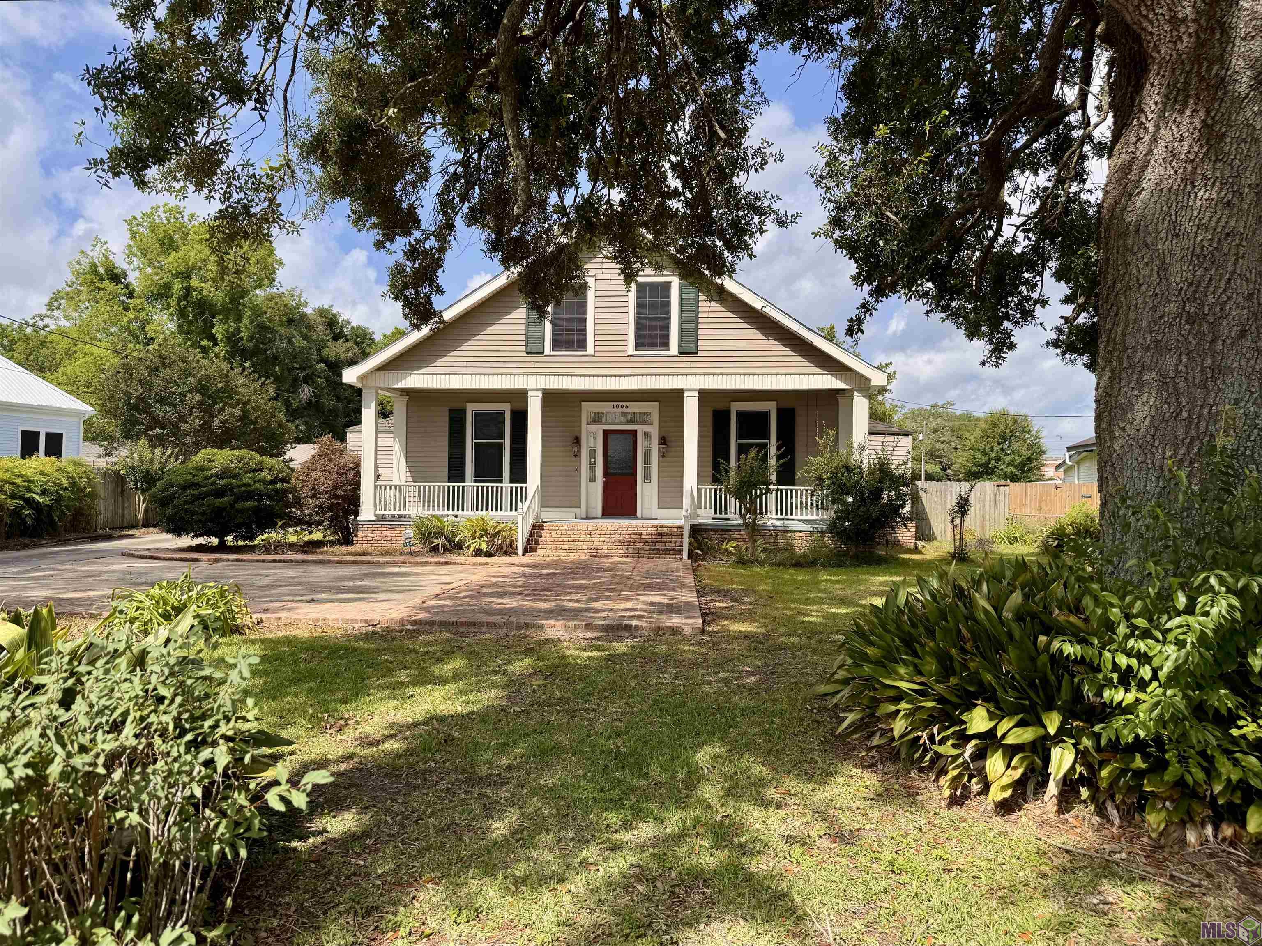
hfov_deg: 71.6
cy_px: 473
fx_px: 875
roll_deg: -1.2
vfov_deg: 56.8
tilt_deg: +0.3
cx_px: 631
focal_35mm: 24
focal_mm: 6.76
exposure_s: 1/3247
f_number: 1.78
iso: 80
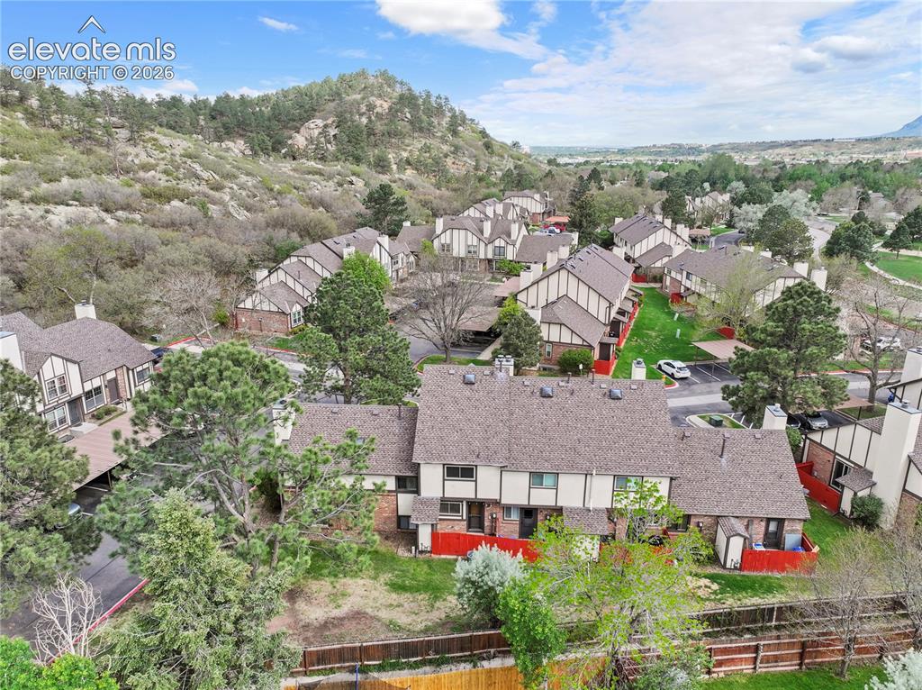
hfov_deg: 71.6
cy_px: 345
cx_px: 461
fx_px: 639
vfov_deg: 56.7
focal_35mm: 24
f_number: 2.8
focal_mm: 12.29
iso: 290
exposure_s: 1/640
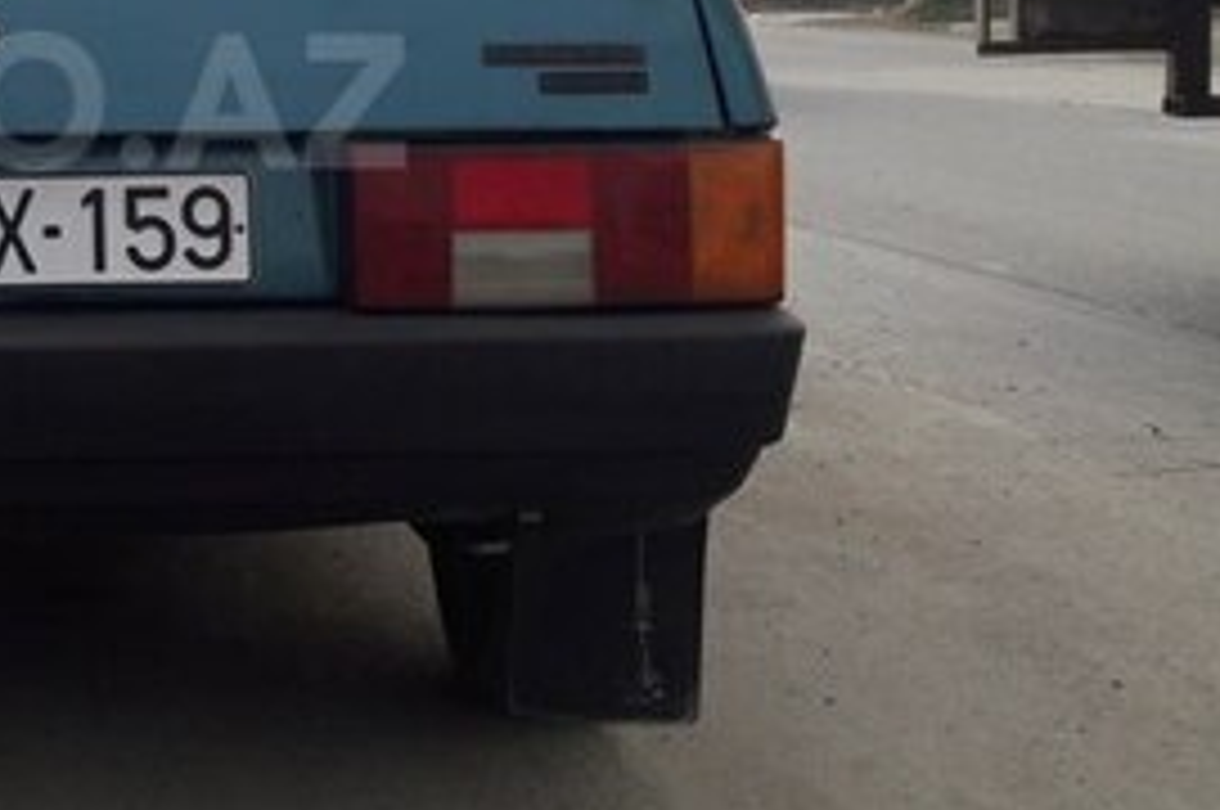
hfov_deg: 26.6
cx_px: -54
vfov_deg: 18.9
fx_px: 2403
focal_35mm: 71
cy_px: 101
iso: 40
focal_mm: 3.7
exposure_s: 1/597
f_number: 1.9
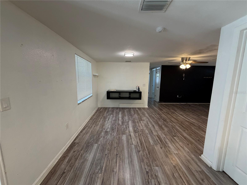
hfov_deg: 102.1
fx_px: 100
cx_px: 124
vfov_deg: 85.7
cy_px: 92
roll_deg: -0.5
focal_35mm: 14
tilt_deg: -8.1
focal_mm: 2.22
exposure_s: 1/120
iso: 250
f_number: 2.2
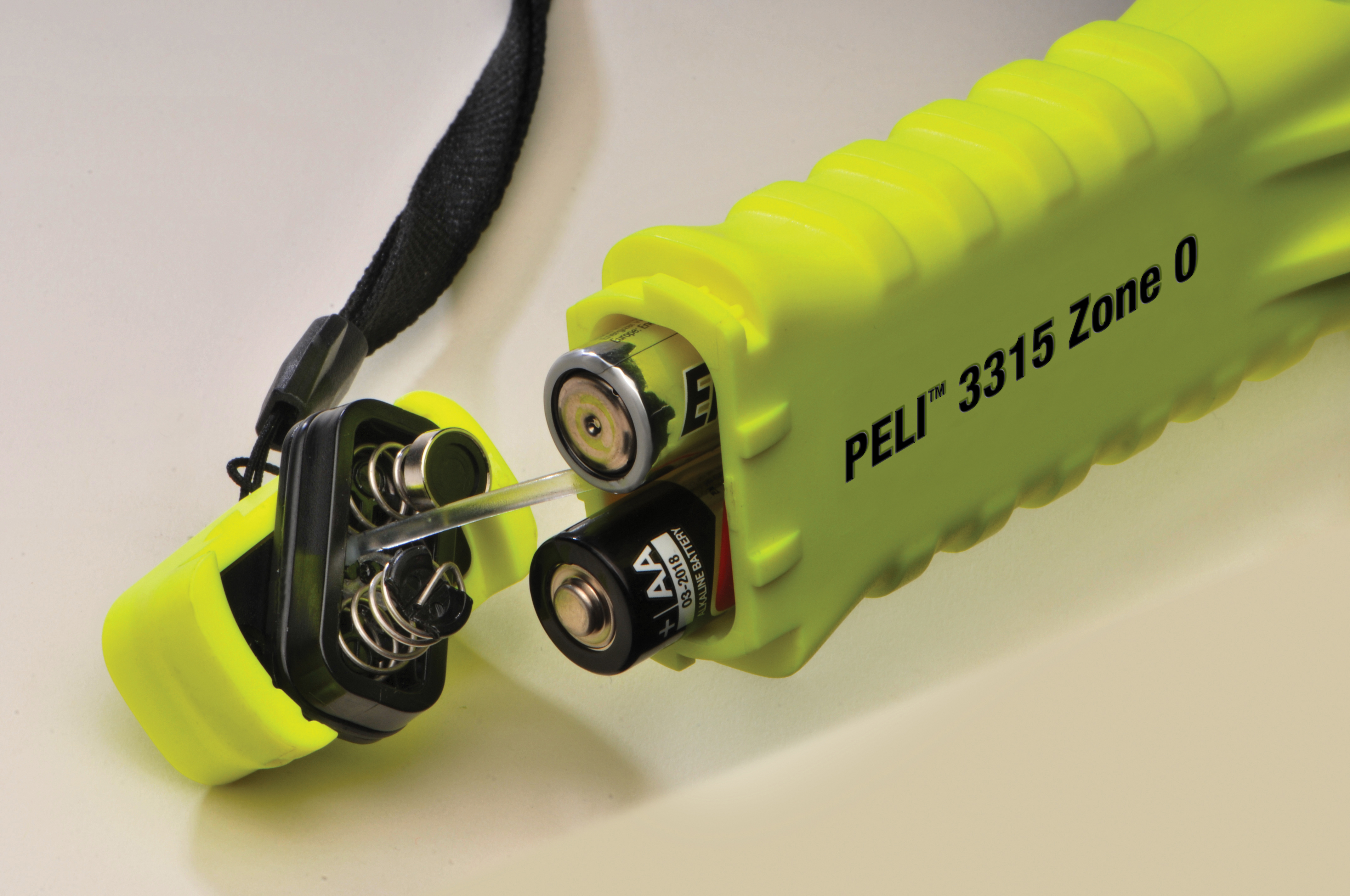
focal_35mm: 405
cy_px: 448
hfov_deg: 5.1
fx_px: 15169
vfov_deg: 3.4
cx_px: 675
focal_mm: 270
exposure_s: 1/200
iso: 200
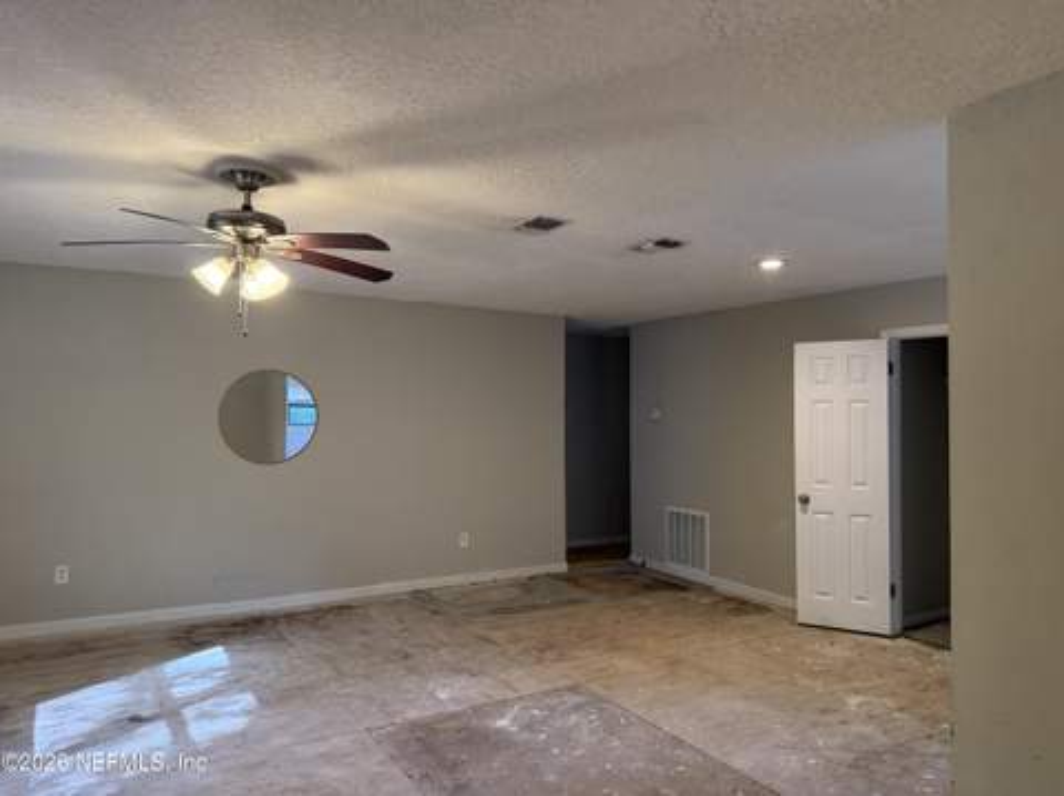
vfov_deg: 56.7
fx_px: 737
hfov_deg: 71.7
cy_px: 398
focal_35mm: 24
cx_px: 532
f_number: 1.78
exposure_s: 1/120
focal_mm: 6.76
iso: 400
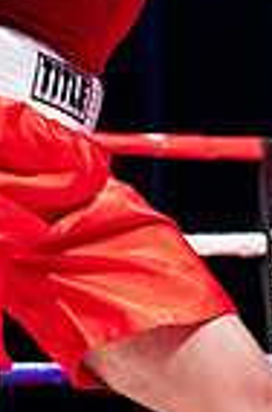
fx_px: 2847
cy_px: 28
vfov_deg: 8.2
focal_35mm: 250
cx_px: 302
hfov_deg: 5.5
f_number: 2.8
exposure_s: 1/1000
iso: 4000
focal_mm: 56
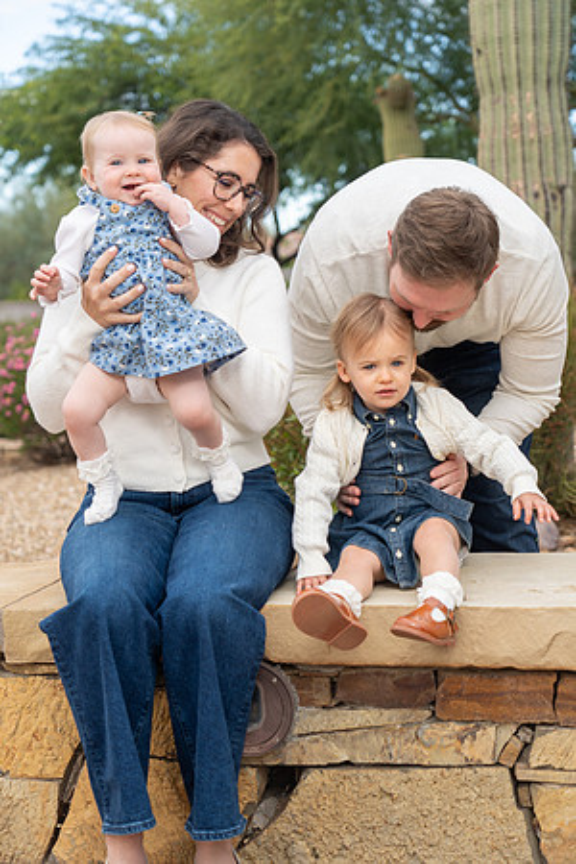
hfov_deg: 21.2
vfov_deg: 31.4
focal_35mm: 64
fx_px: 1536
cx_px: 288
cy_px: 432
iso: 100
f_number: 4
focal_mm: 64
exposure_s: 1/200
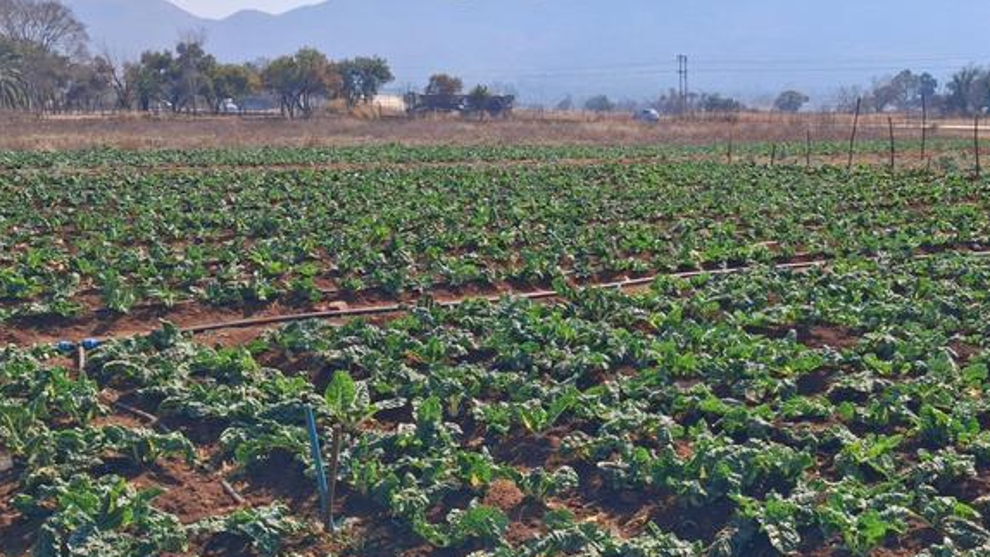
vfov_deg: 29.0
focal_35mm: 41
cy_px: 322
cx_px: 657
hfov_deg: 48.6
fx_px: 1076
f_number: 1.8
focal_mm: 4
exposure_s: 1/848
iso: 20
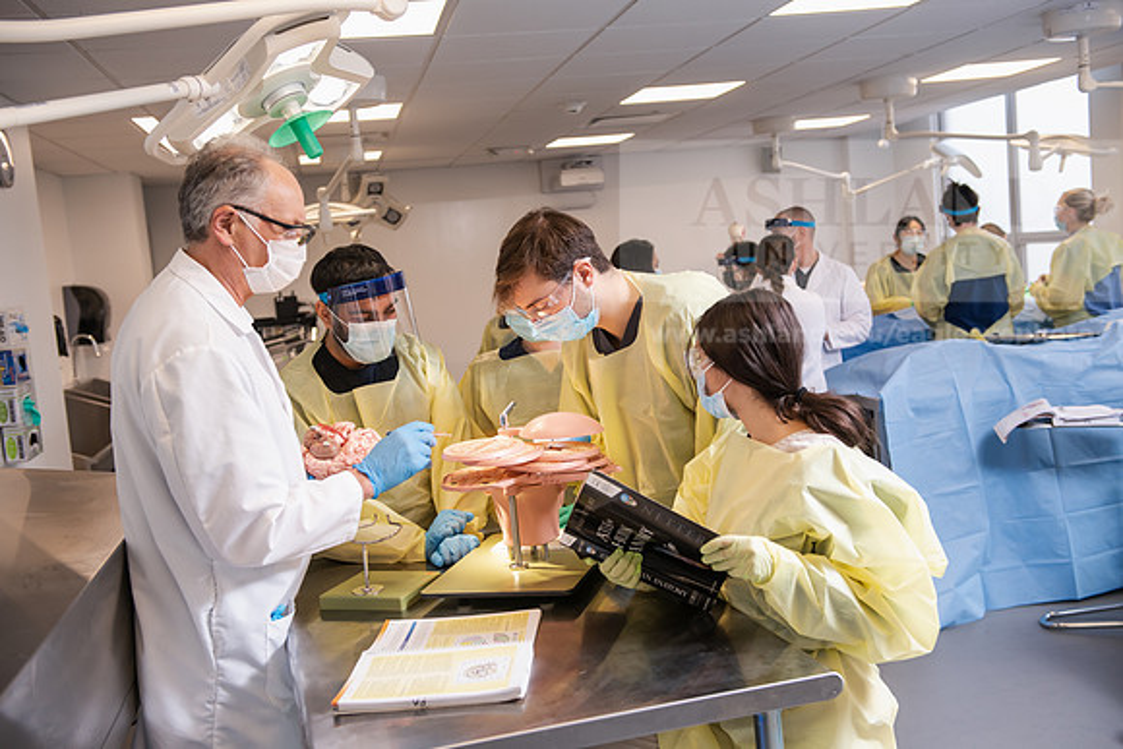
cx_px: 562
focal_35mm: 40
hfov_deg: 48.4
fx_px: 1248
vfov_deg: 33.4
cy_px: 374
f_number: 4
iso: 500
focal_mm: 40
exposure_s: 1/160
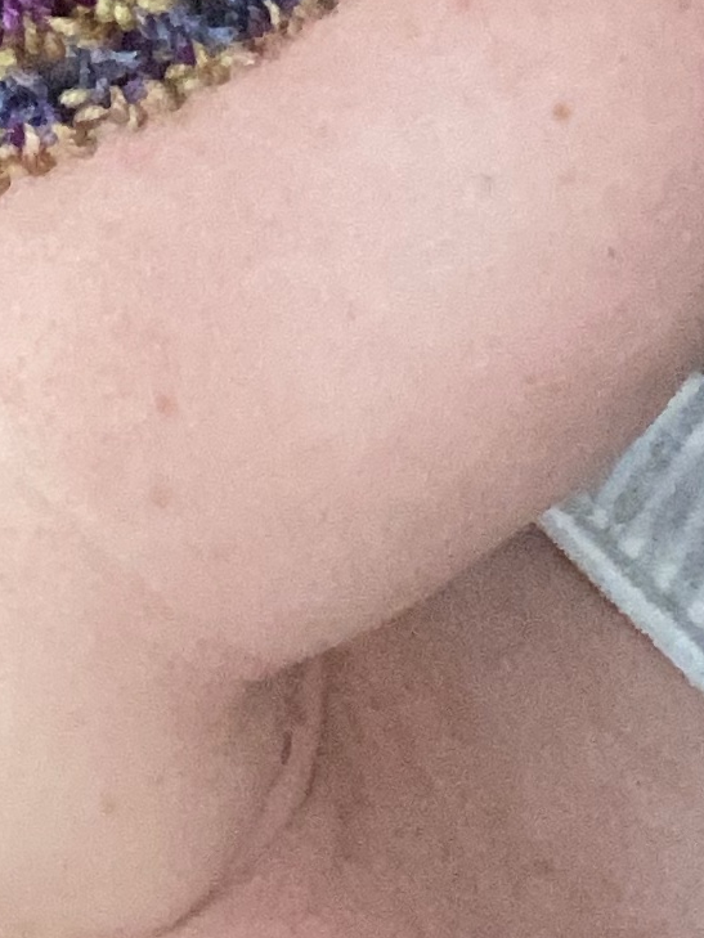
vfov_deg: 14.4
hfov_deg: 11.4
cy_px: -521
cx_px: -154
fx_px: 3443
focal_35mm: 127
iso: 320
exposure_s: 1/26
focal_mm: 2.71
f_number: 2.2
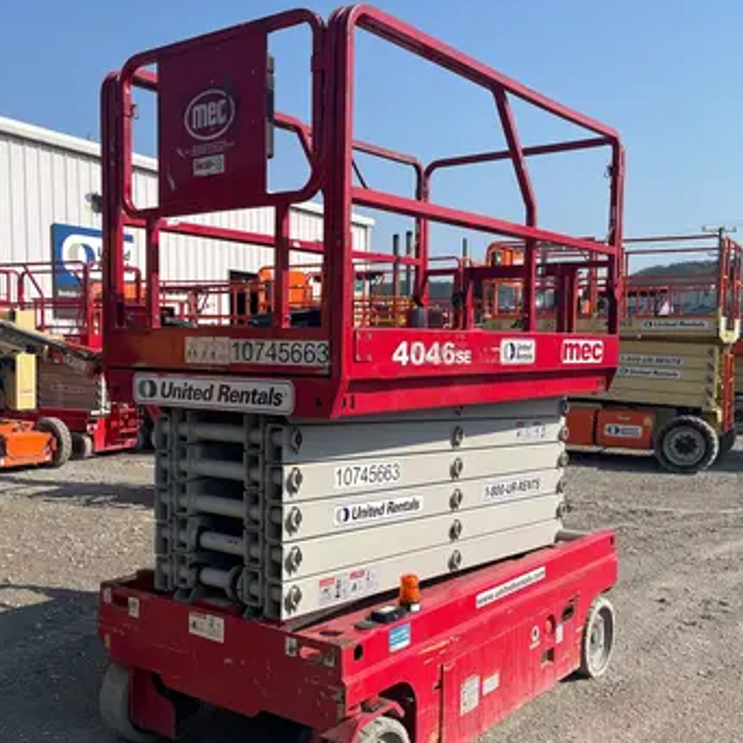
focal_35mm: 37
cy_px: 412
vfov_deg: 44.9
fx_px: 899
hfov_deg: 44.7
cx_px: 291
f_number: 1.6
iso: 50
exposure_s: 1/4310
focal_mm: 5.1
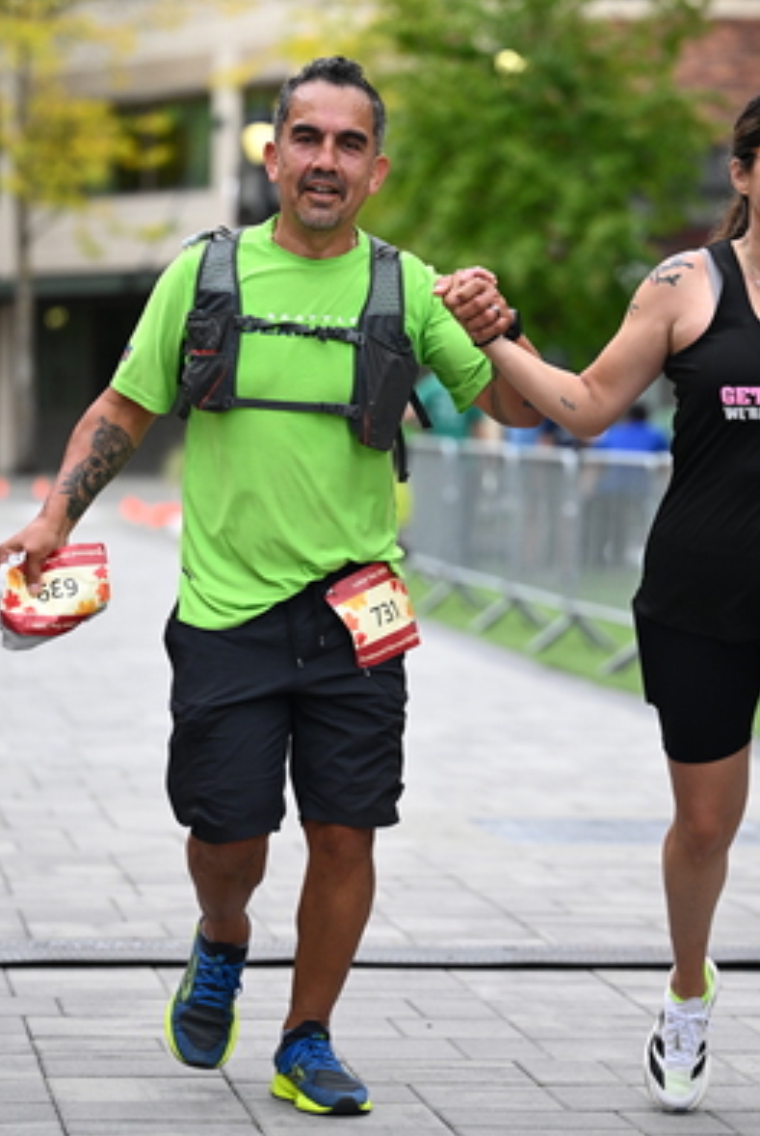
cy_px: 523
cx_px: 470
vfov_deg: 14.2
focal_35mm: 144
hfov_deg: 9.5
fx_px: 4548
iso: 1600
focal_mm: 103
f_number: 2.8
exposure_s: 1/5000
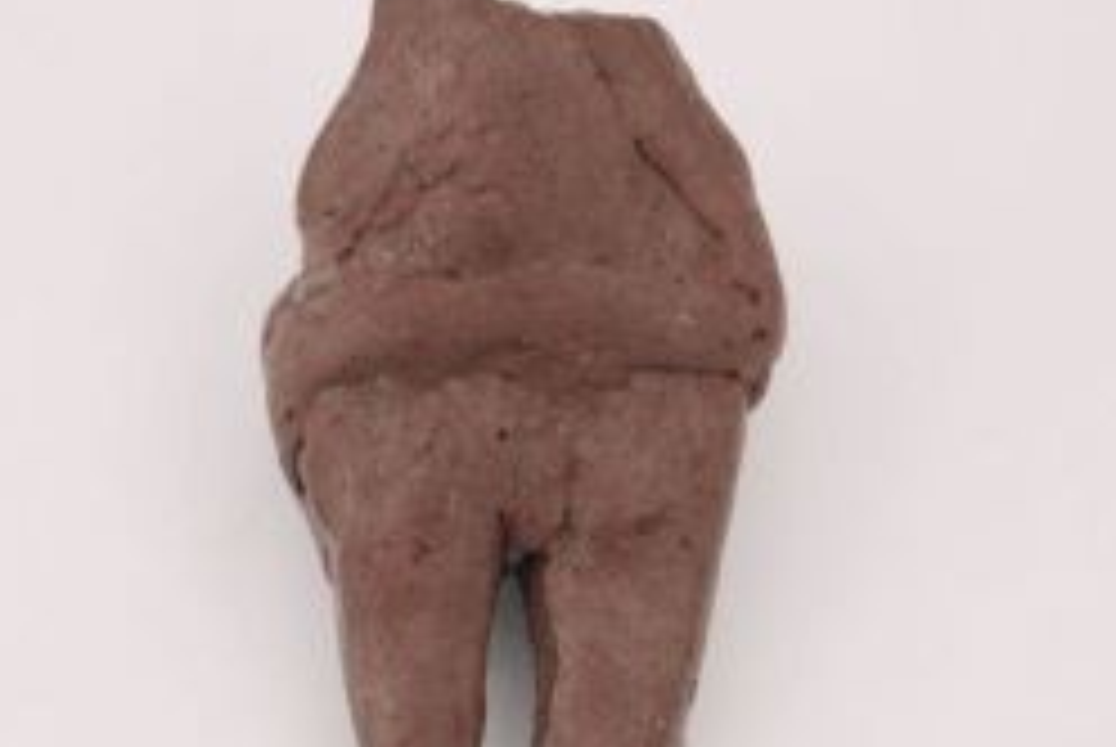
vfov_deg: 10.4
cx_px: 522
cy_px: 452
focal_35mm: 133
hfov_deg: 15.4
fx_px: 4122
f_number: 5.6
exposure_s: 1/2
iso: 200
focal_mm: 55
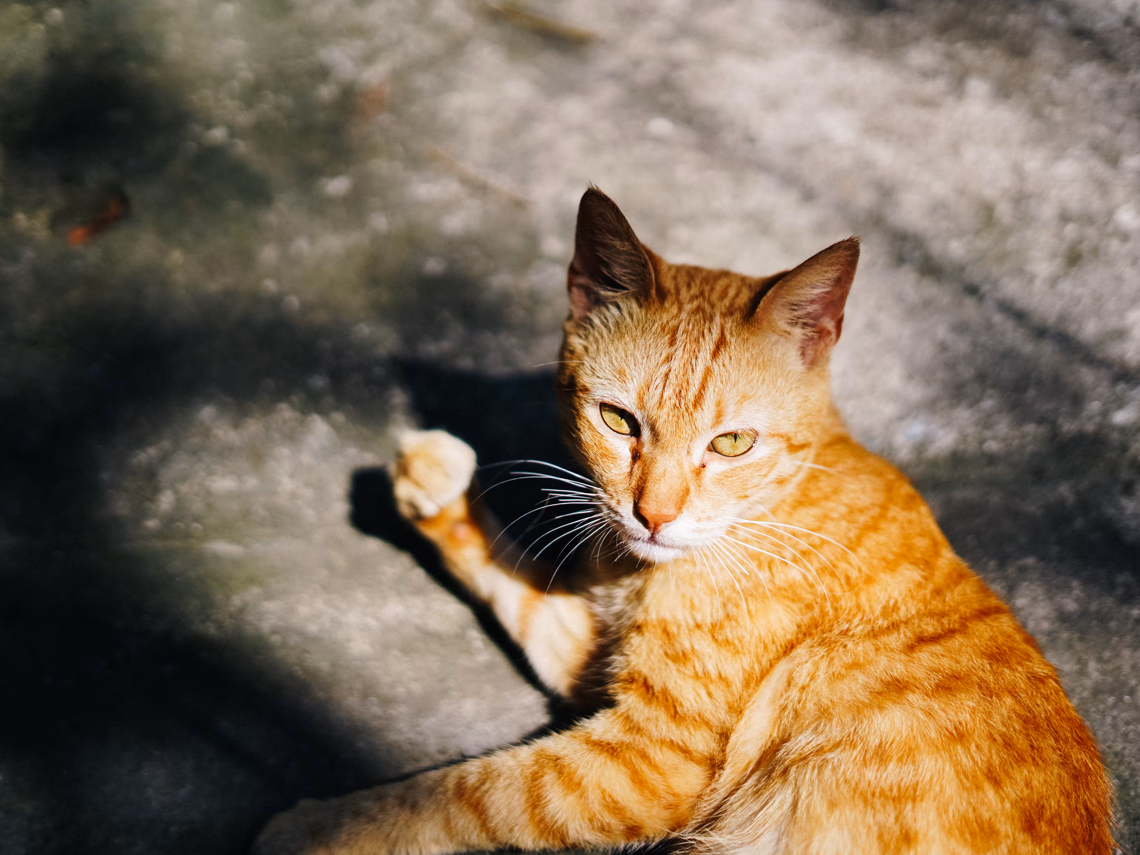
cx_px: 615
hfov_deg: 34.9
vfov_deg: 26.6
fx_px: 1811
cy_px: 425
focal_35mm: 55
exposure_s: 1/4000
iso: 100
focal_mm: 50
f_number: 1.8
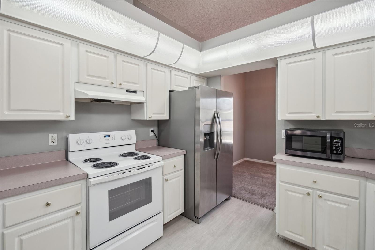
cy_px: 125
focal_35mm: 15
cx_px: 188
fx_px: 156
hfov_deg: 100.4
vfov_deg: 77.3
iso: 400
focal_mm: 10
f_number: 4.5
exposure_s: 1/90
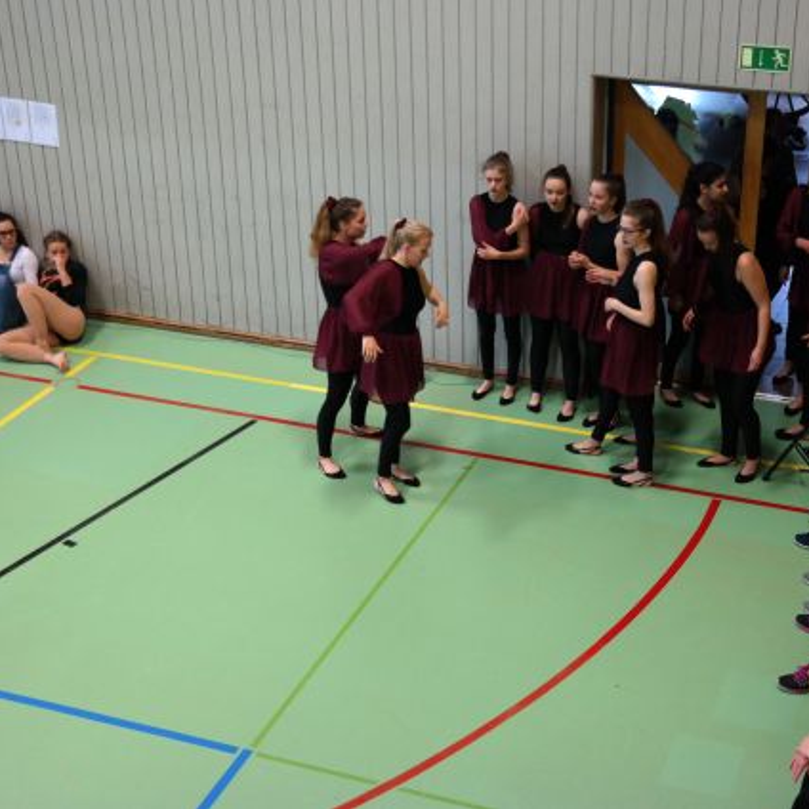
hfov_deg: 28.9
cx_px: 517
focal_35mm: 59
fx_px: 1560
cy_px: 404
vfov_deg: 29.1
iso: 800
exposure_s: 1/50
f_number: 4.5
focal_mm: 30
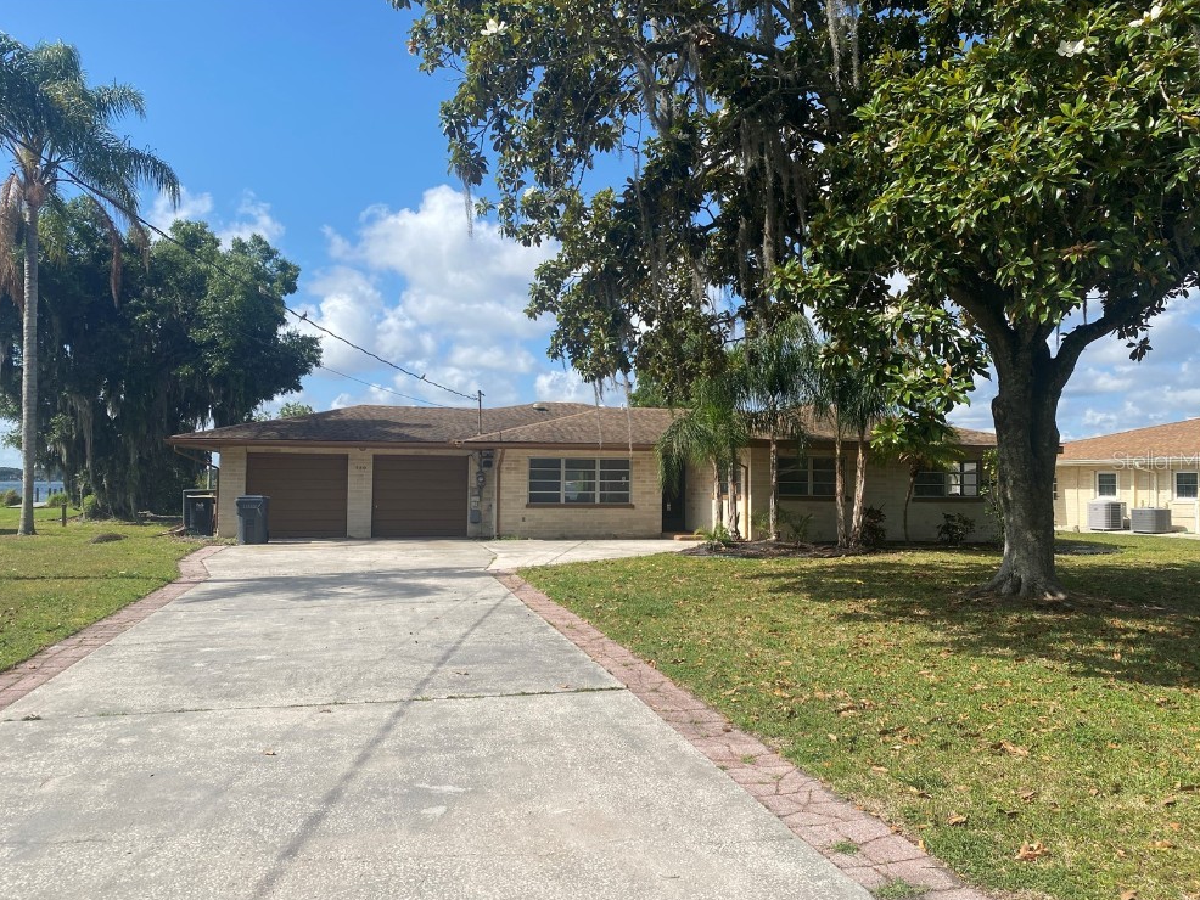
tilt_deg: +0.5
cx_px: 604
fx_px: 936
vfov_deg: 51.4
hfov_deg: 65.3
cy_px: 460
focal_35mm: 27
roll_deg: +0.6
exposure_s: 1/3040
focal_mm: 4.25
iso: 32
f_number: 1.8
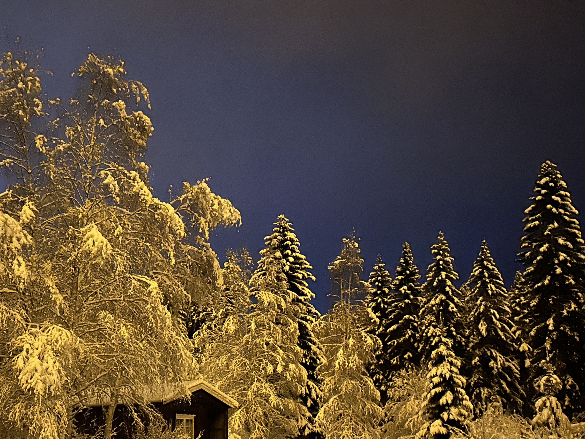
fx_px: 676
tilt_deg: +7.6
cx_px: 152
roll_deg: +0.4
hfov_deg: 45.3
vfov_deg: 34.9
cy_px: 349
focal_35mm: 40
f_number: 1.78
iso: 1600
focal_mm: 6.86
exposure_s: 1/9
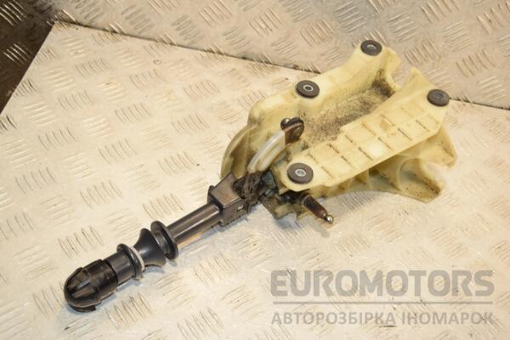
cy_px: 170
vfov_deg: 25.8
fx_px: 744
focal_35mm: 52
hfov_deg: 37.9
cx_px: 255
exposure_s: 1/200
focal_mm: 35
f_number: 7.1
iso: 800
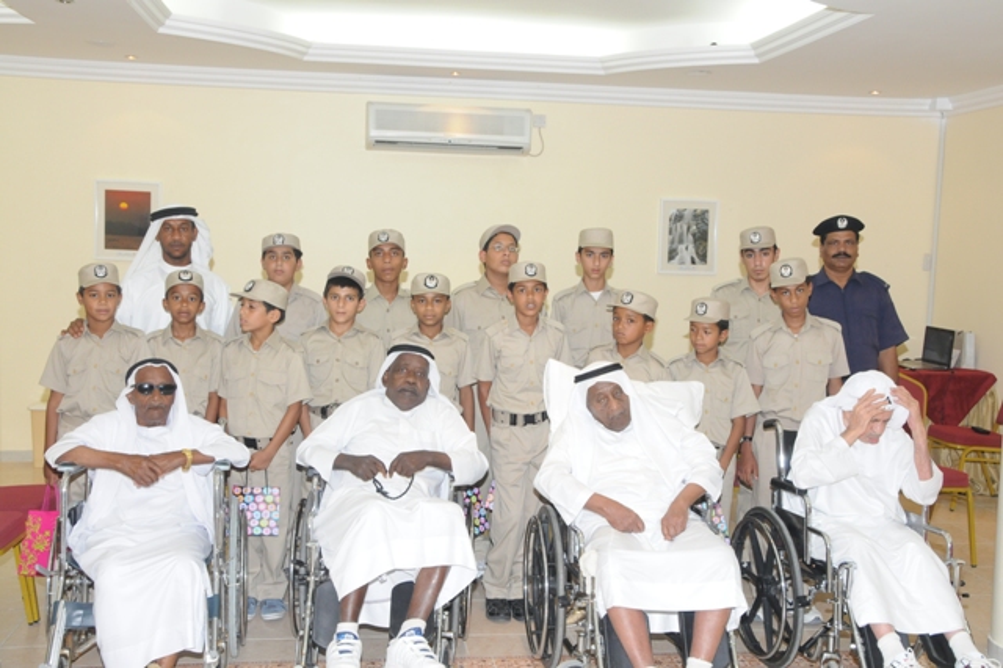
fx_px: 1086
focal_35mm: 39
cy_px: 334
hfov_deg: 49.6
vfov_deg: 34.2
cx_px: 502
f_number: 7.1
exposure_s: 1/60
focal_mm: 26
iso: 1000
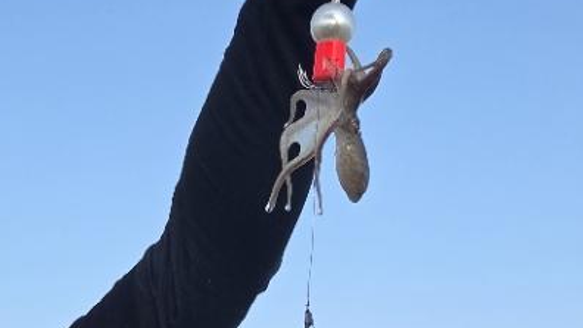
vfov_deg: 14.3
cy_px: 427
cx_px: 199
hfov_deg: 26.1
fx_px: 1253
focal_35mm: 81
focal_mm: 5.4
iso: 80
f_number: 1.8
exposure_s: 1/2730
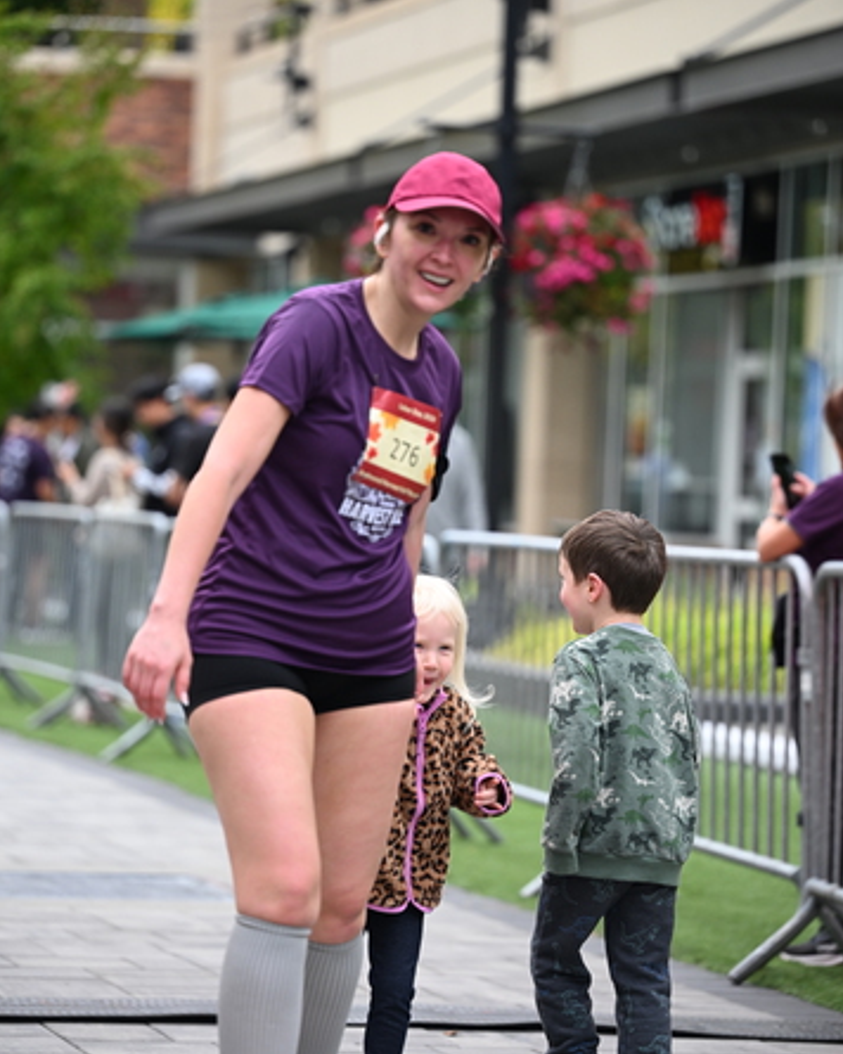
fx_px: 4522
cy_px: 509
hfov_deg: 10.7
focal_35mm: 145
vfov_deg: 13.3
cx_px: 430
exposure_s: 1/2500
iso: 640
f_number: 2.8
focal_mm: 125
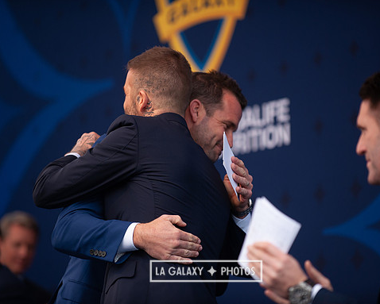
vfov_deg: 7.8
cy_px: 152
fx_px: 2239
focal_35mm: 199
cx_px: 206
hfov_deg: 9.7
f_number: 2.8
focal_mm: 175
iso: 400
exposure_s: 1/1250
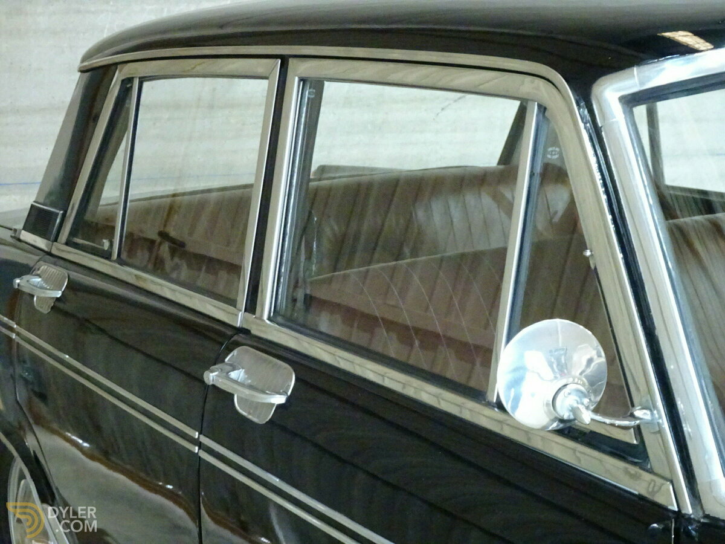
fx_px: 1257
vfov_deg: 24.4
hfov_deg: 32.2
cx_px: 362
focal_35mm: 60
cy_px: 272
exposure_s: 1/8
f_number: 4.5
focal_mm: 10.23
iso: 2500
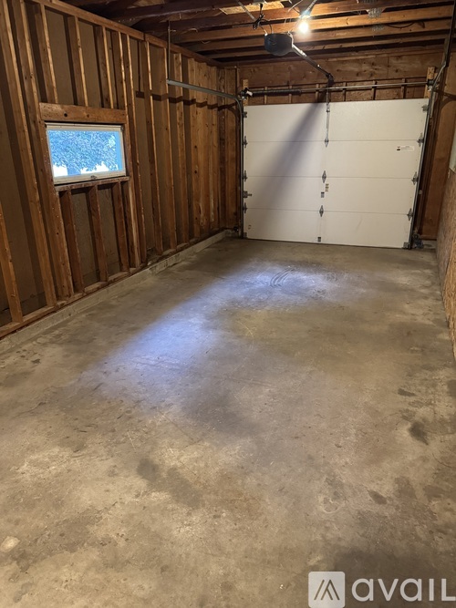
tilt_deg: -20.4
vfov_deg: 71.6
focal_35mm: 24
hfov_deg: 56.8
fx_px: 422
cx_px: 228
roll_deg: +1.2
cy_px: 304
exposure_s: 1/40
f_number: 1.78
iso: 1000
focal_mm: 6.76
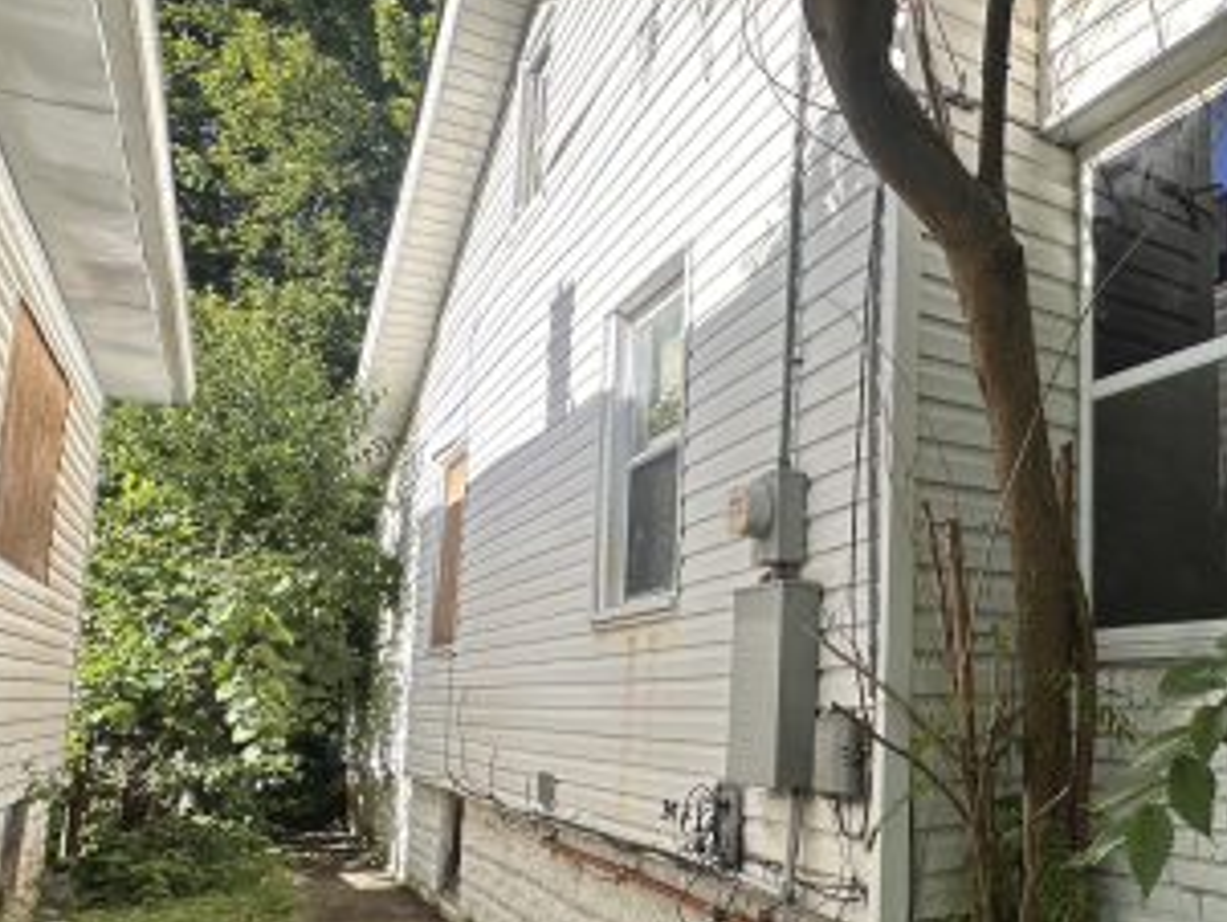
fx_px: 1099
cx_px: 1066
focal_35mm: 31
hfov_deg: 52.5
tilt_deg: +8.4
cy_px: 579
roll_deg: -1.3
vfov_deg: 45.1
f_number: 2.2
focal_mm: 2.22
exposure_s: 1/437
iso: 40
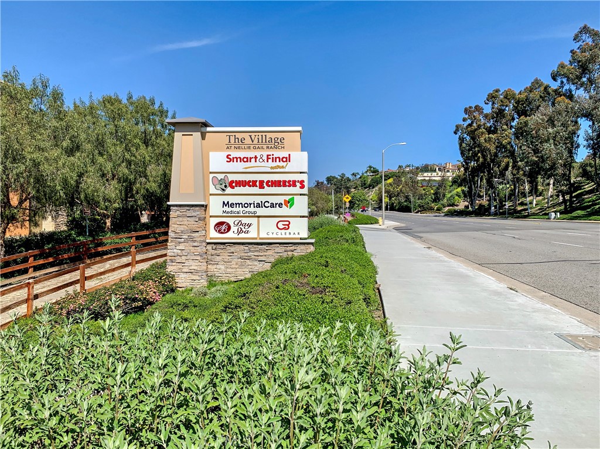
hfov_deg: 67.3
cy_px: 224
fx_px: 450
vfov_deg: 53.0
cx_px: 300
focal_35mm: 26
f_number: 1.8
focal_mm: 4.25
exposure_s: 1/2994
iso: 25
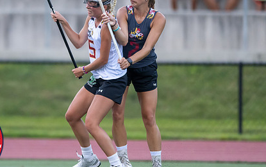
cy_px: 55
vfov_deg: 1.4
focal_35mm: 935
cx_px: 85
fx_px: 6783
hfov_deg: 2.2
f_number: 2.8
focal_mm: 400
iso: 2200
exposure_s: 1/1000
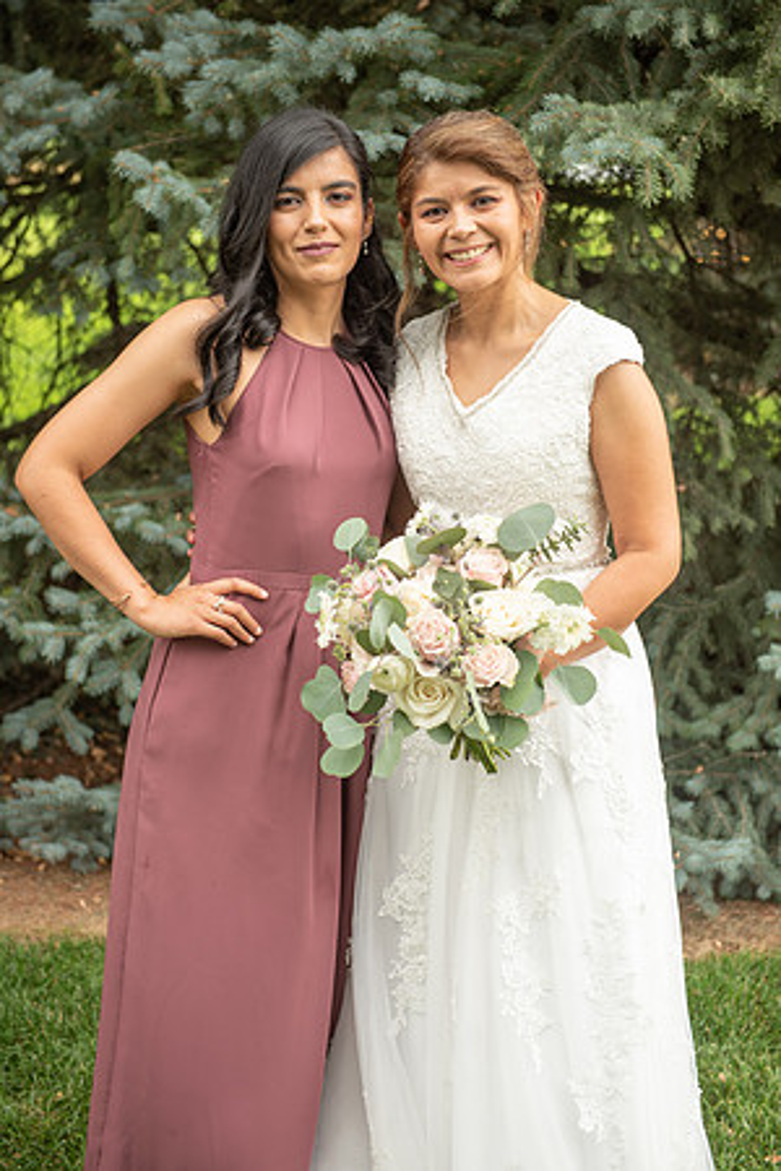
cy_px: 586
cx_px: 390
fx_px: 2017
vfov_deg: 32.4
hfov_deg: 21.9
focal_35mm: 62
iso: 100
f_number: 4.5
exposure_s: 1/80
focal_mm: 62
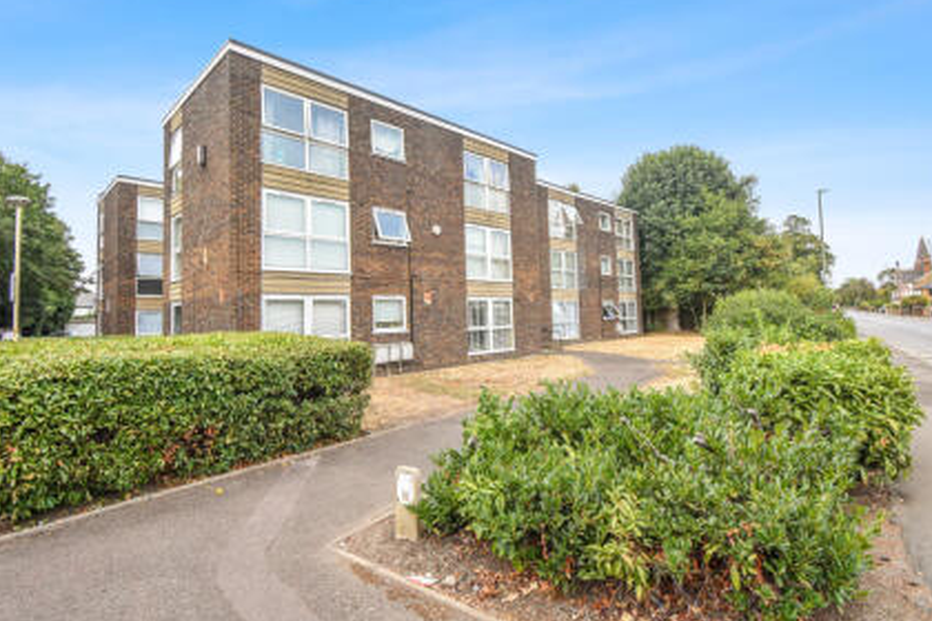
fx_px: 440
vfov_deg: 70.3
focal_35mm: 17
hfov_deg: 93.3
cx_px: 455
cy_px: 285
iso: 200
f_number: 8
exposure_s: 1/100
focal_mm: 10
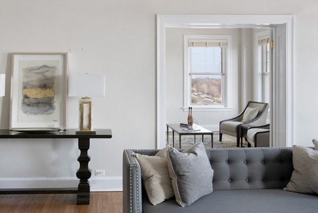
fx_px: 389
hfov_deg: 44.2
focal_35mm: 44
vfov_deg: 30.5
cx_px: 126
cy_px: 128
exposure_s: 1
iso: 200
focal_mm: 35
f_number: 8
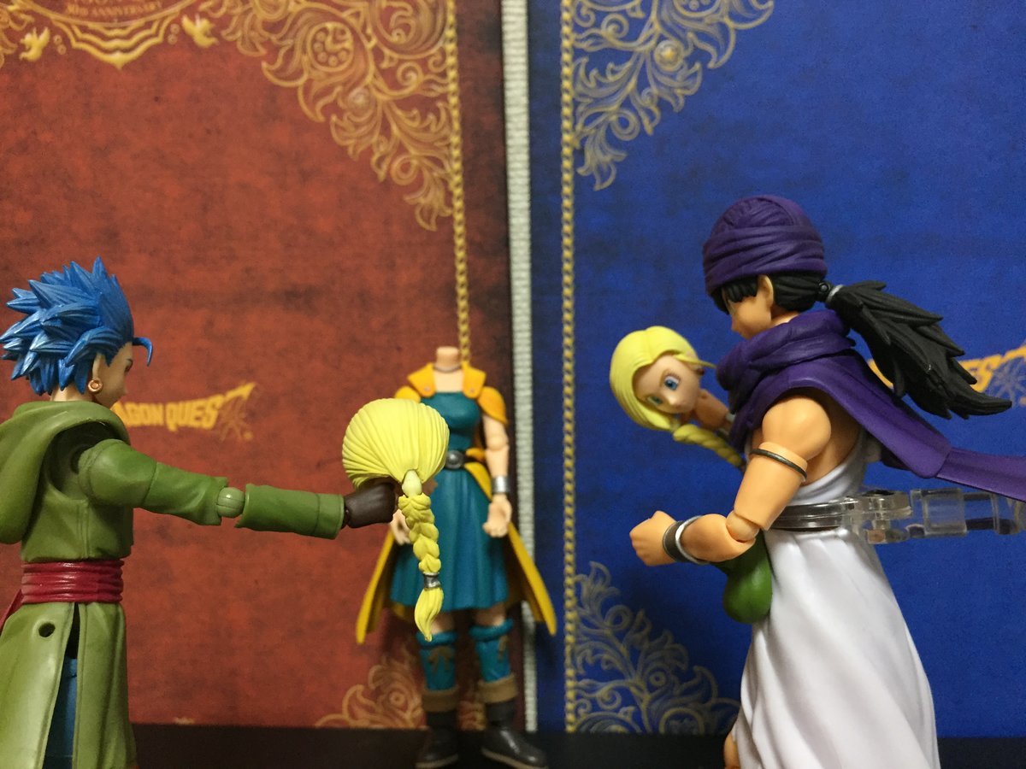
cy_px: 384
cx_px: 513
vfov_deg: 48.2
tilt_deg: -9.1
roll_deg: +3.4
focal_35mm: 29
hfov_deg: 61.7
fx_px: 860
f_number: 2.2
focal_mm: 4.15
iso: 125
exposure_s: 1/30
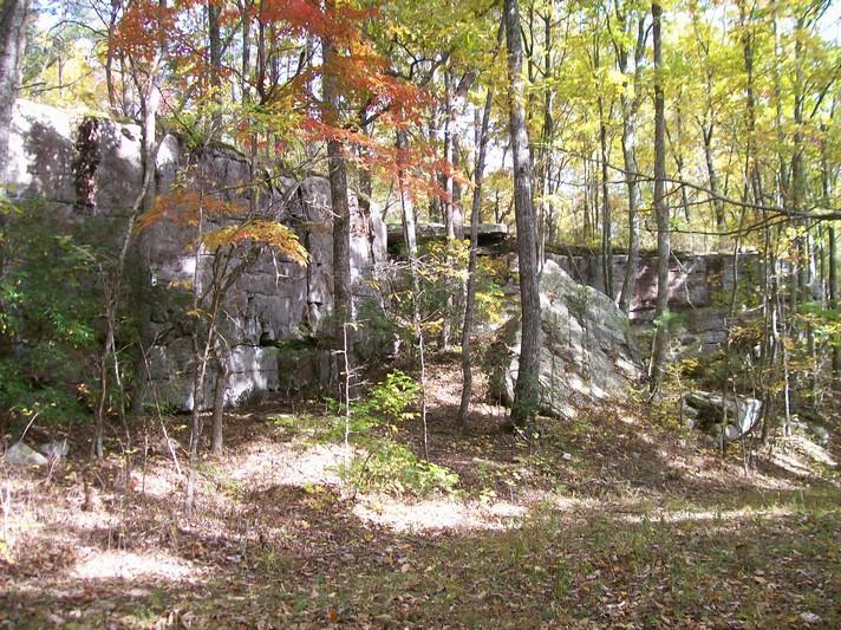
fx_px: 874
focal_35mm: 36
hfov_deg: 51.4
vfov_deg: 39.6
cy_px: 315
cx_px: 420
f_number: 2.7
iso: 80
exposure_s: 1/90.2
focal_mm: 6
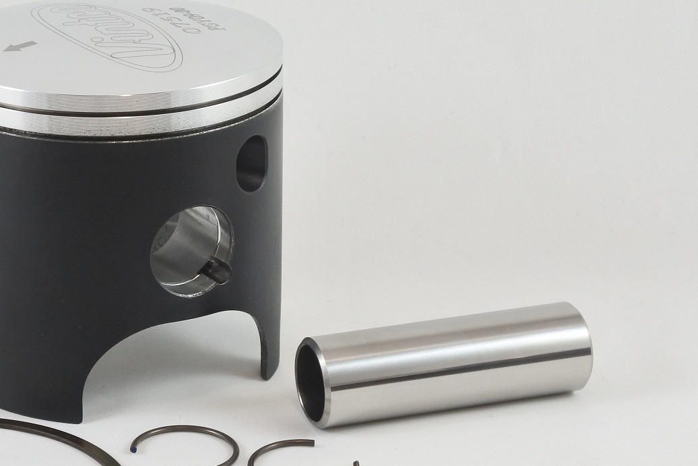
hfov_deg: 21.3
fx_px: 1823
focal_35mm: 94
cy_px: 269
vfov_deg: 14.6
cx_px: 104
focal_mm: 18.9
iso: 400
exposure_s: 1/125
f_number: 4.5
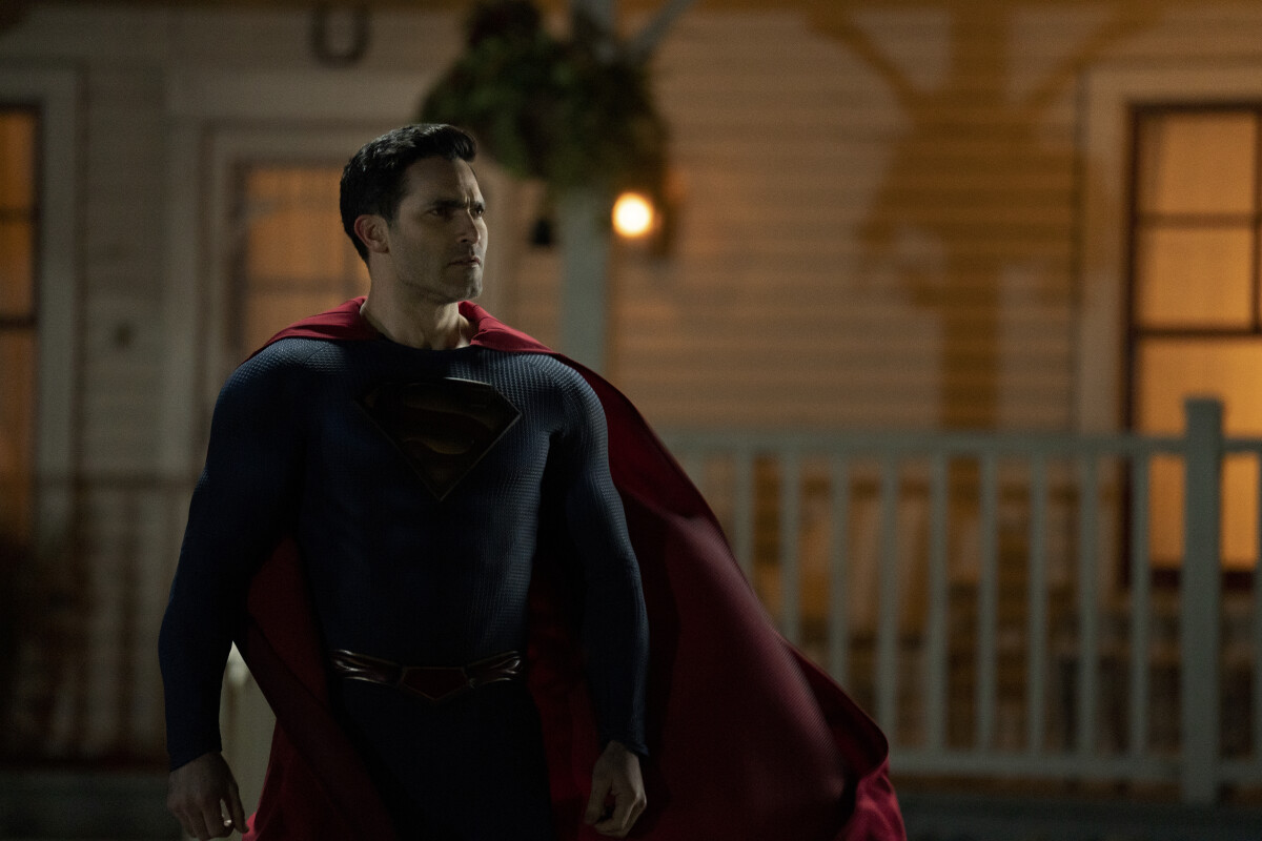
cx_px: 631
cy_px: 420
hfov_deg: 10.4
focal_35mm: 197
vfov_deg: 7.0
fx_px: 6905
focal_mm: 197
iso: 8000
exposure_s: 1/160
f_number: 2.8
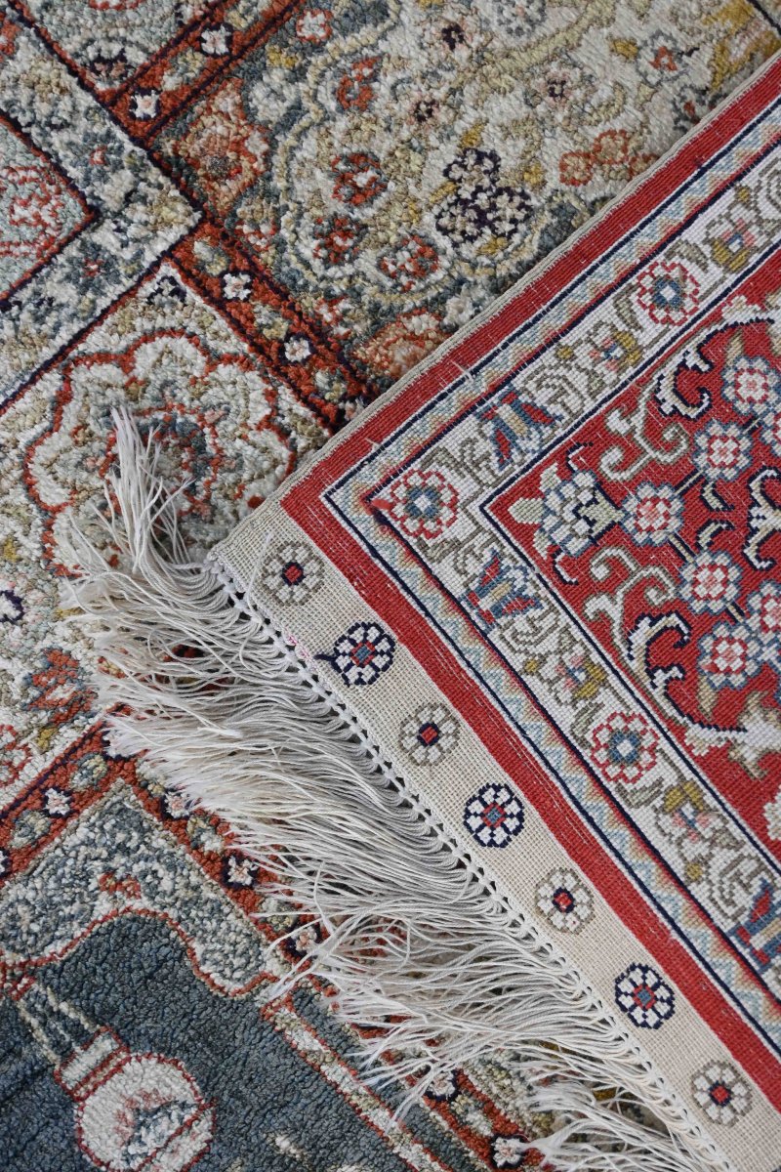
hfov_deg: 24.4
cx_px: 390
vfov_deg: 35.9
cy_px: 586
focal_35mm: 56
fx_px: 1806
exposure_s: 1/250
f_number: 5.3
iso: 360
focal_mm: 37
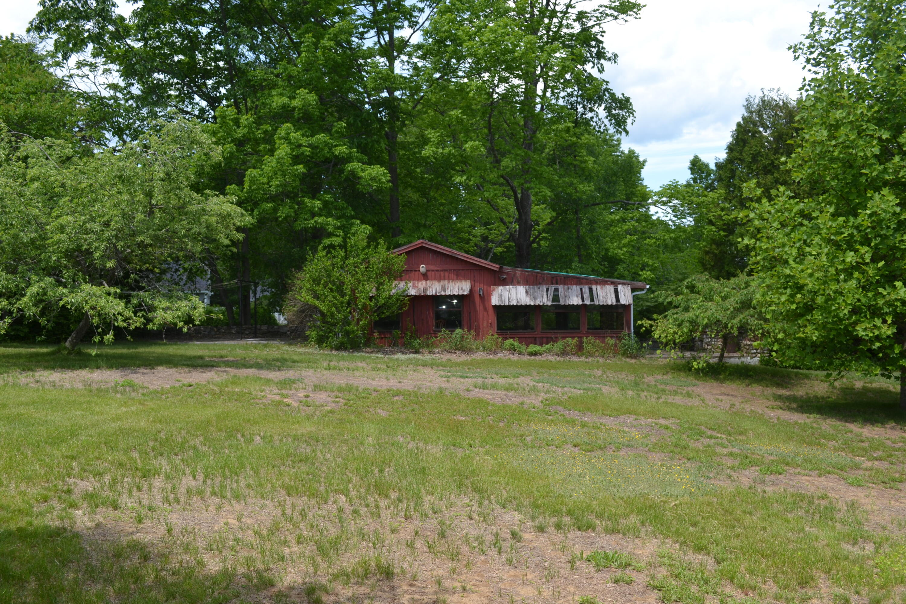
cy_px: 302
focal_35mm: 33
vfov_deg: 40.0
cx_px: 453
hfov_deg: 57.2
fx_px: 830
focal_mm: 22
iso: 100
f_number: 6.3
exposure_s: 1/200
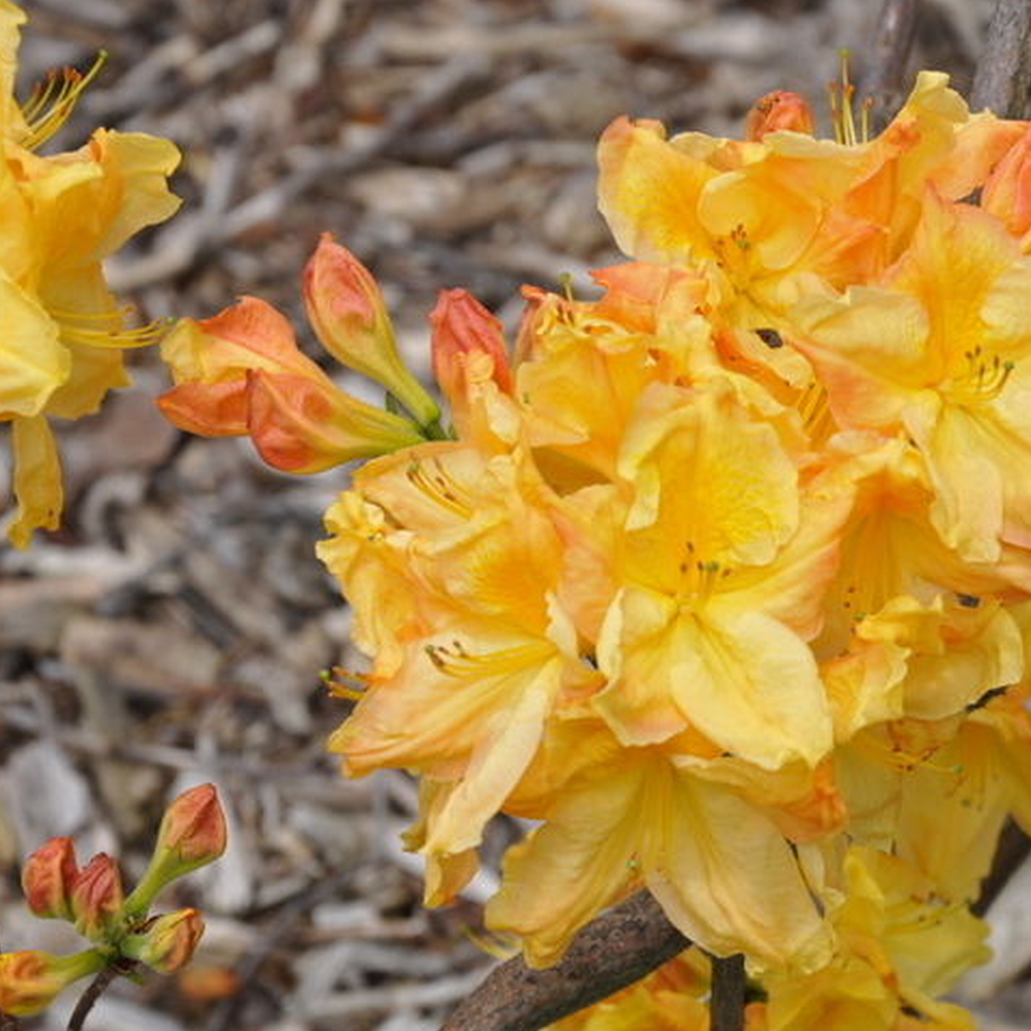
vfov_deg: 7.8
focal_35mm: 224
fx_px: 7538
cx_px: 764
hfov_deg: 7.8
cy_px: 546
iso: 200
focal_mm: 105
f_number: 9.5
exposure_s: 1/350
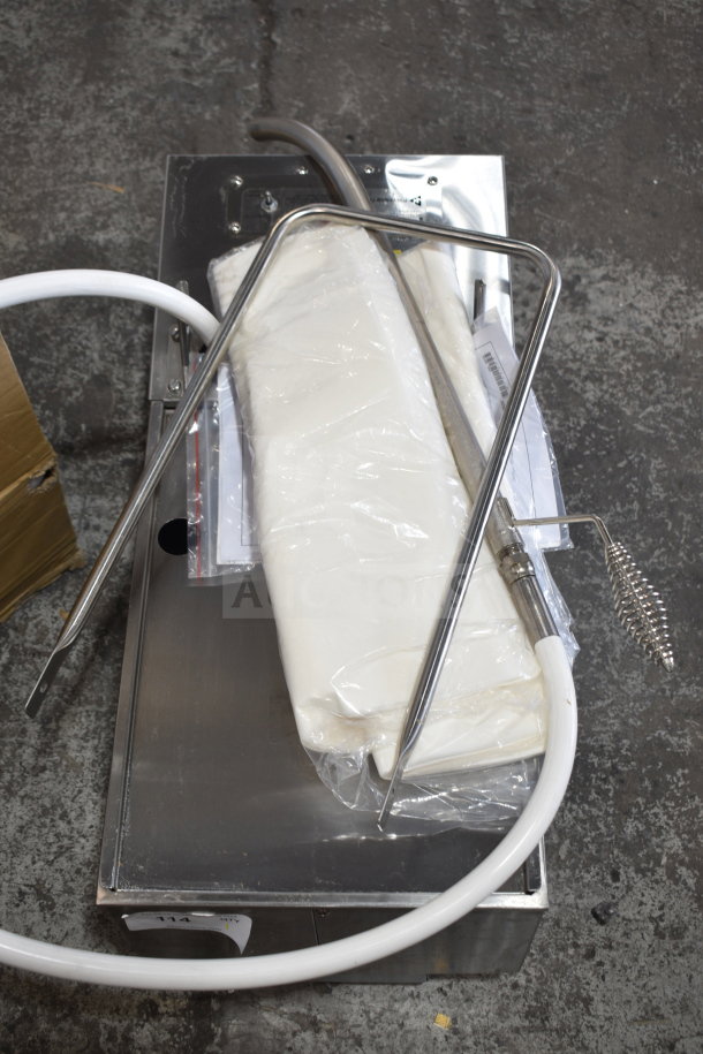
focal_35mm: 44
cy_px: 527
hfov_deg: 30.8
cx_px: 352
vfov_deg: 45.0
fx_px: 1274
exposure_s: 1/60
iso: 200
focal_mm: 29
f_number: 4.2
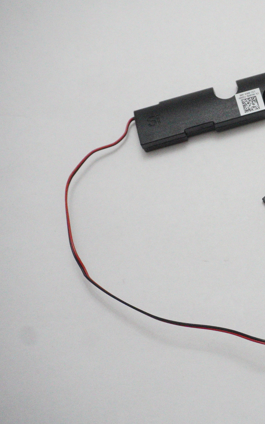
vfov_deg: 35.2
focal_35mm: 58
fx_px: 667
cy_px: 212
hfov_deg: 21.0
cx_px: 311
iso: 12800
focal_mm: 25
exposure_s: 1/200
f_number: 5.6
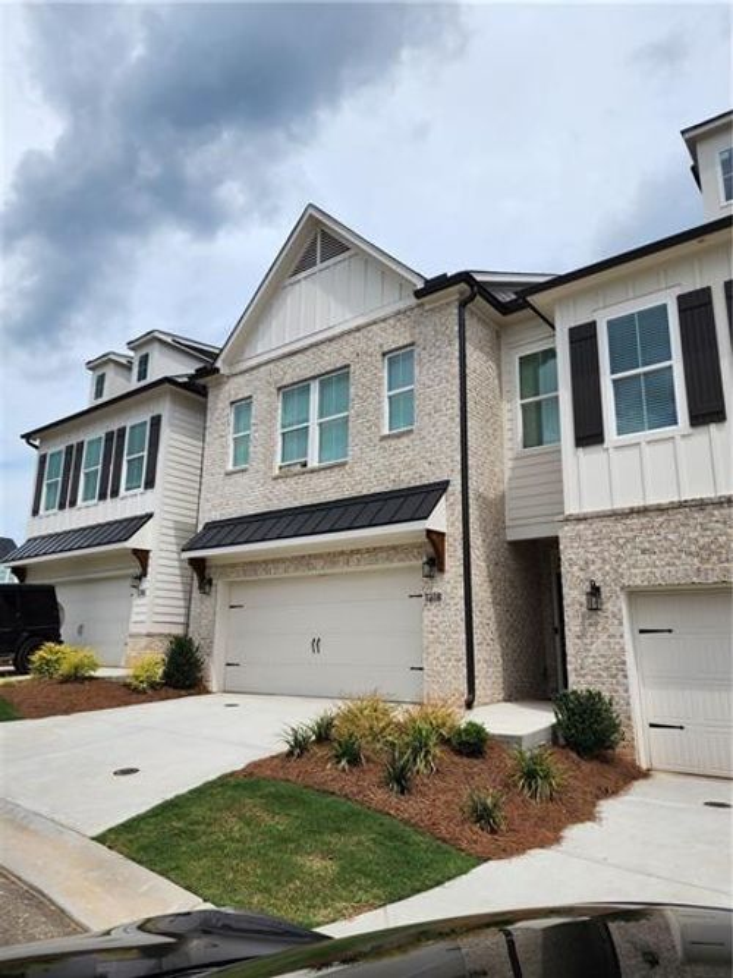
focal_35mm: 23
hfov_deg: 58.9
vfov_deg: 73.9
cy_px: 489
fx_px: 650
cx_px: 366
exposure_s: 1/1628
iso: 12
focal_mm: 6.4
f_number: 1.8
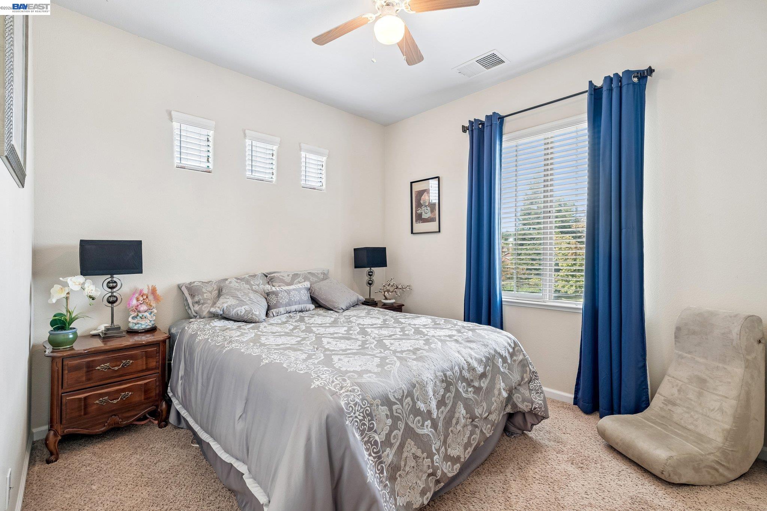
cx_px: 384
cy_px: 256
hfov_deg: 96.7
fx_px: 341
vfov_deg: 73.7
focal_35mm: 16
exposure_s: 1/6
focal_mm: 16
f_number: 8
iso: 400
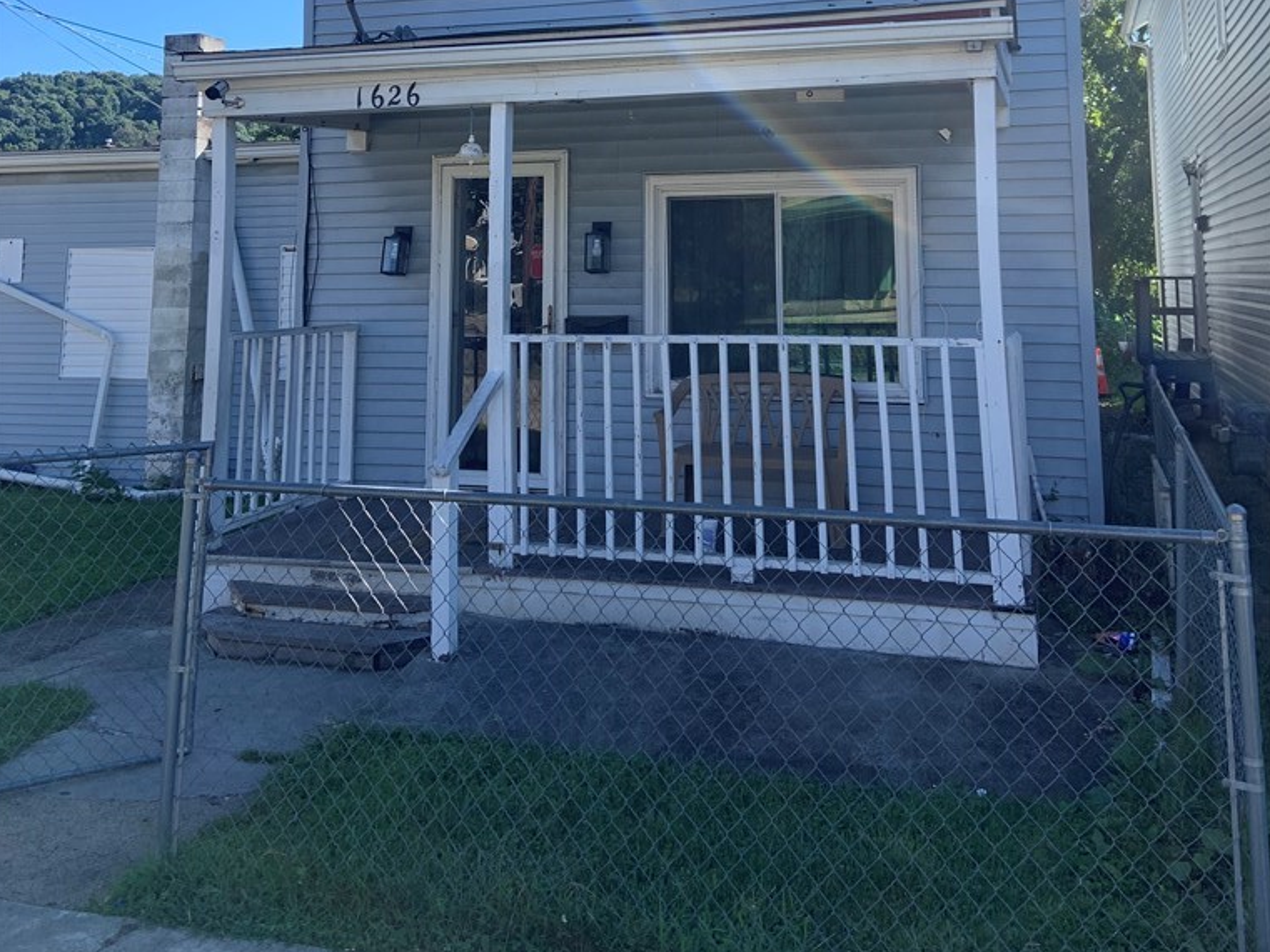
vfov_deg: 38.4
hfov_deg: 52.6
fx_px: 1284
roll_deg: -0.3
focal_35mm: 35
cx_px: 632
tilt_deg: +6.6
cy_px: 128
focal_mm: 4.25
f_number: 1.8
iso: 25
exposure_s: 1/991
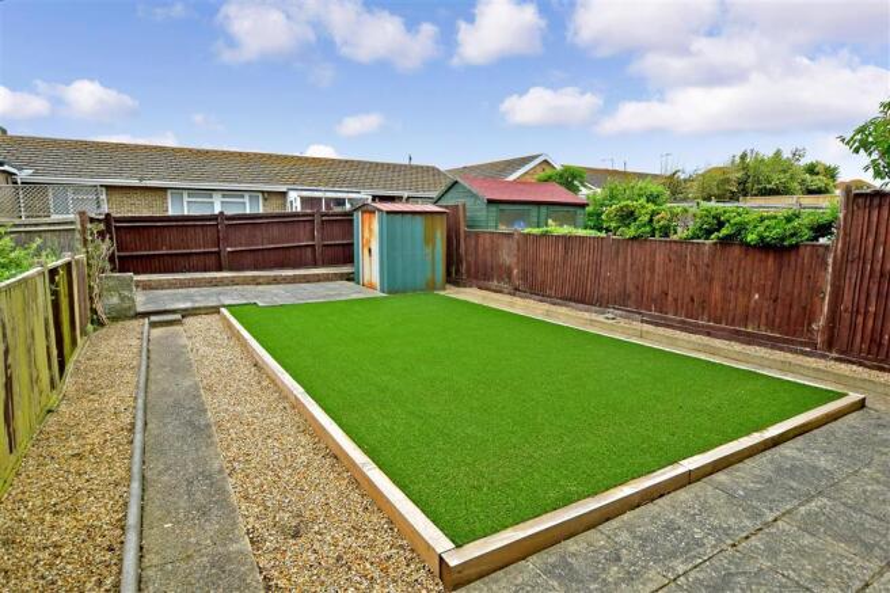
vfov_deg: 63.2
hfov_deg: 85.4
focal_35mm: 20
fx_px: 482
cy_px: 296
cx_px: 445
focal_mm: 13
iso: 400
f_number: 8
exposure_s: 1/640
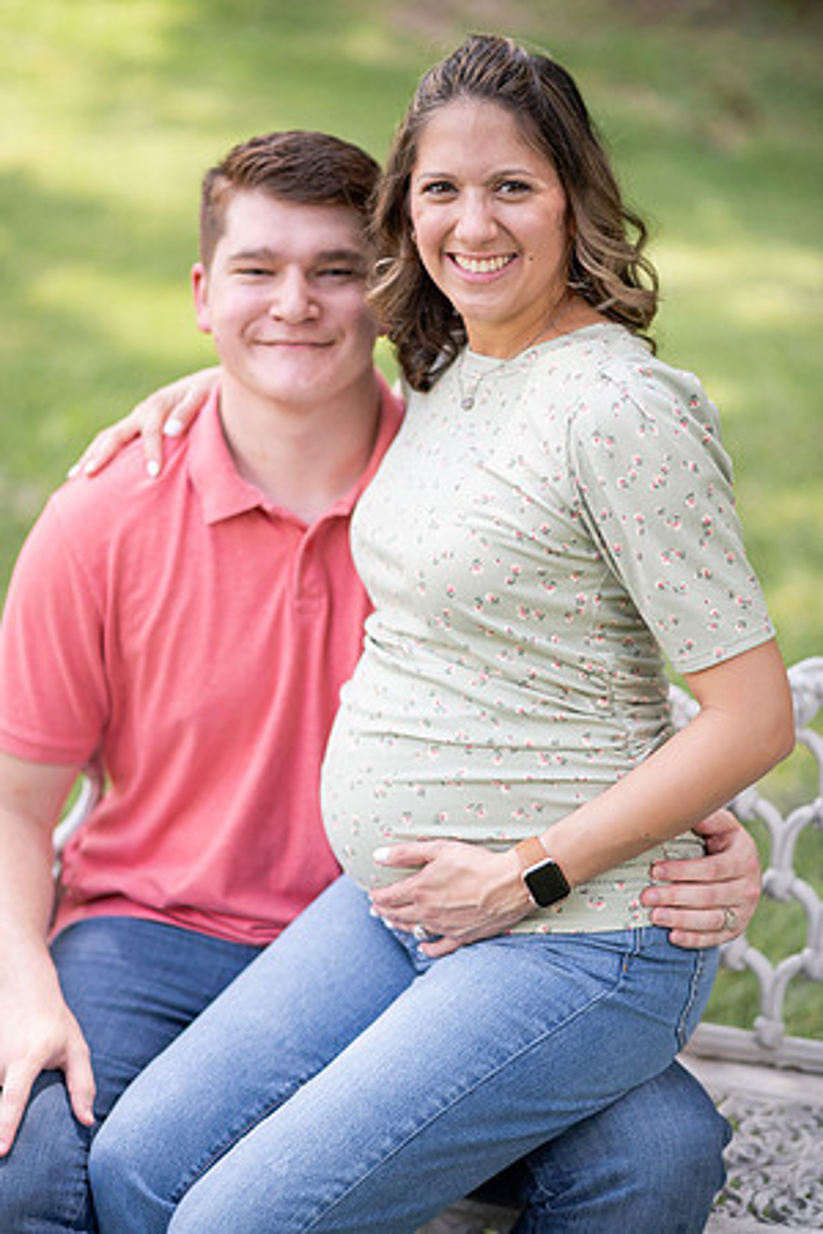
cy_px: 617
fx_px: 2915
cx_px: 412
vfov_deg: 23.9
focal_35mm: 85
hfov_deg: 16.1
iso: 320
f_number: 2
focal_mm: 85
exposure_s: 1/1250
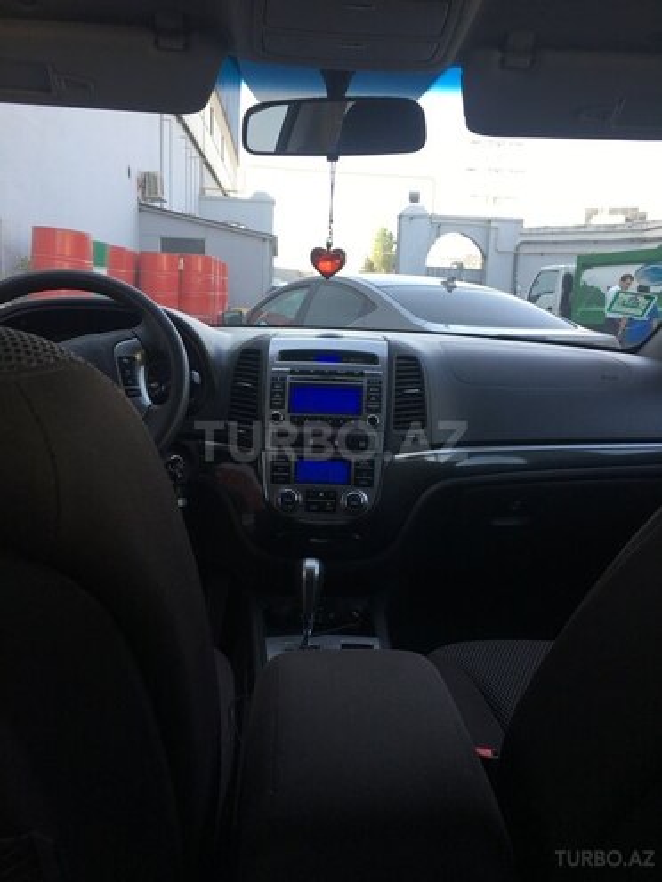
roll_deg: +0.4
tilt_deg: -14.5
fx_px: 739
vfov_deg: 61.7
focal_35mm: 29
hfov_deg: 48.2
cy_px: 441
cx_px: 331
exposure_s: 1/120
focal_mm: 4.15
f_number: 2.2
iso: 25
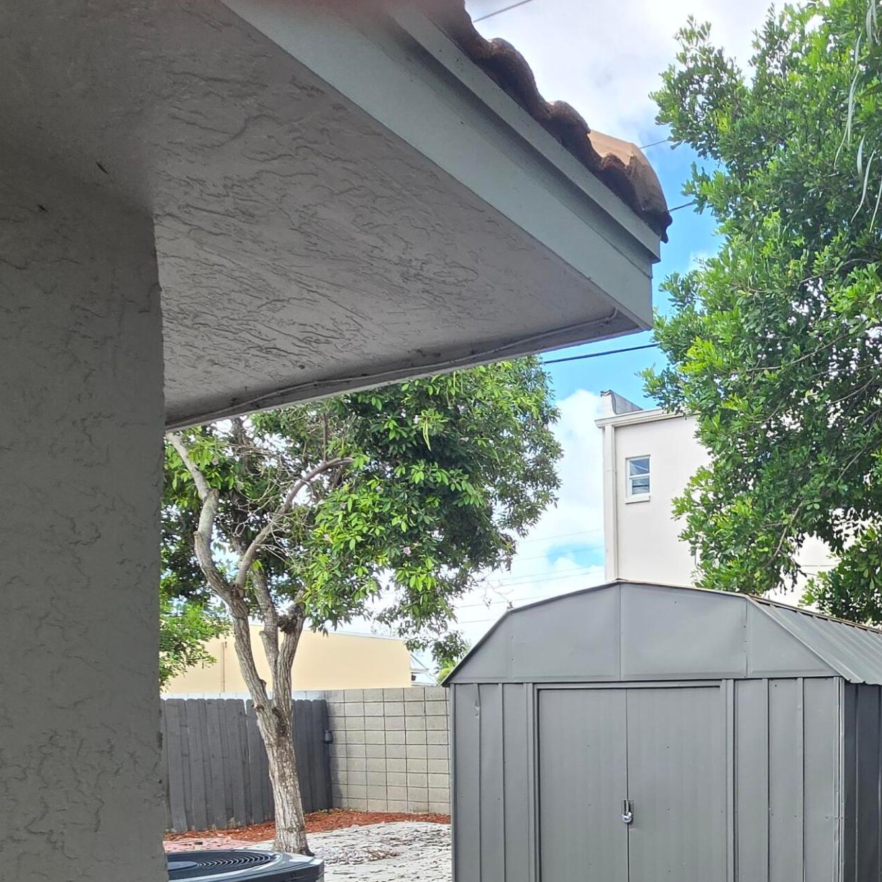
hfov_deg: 49.7
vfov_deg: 53.7
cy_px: 745
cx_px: 855
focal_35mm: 27
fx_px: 778
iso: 25
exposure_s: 1/208
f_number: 2.2
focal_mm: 1.7
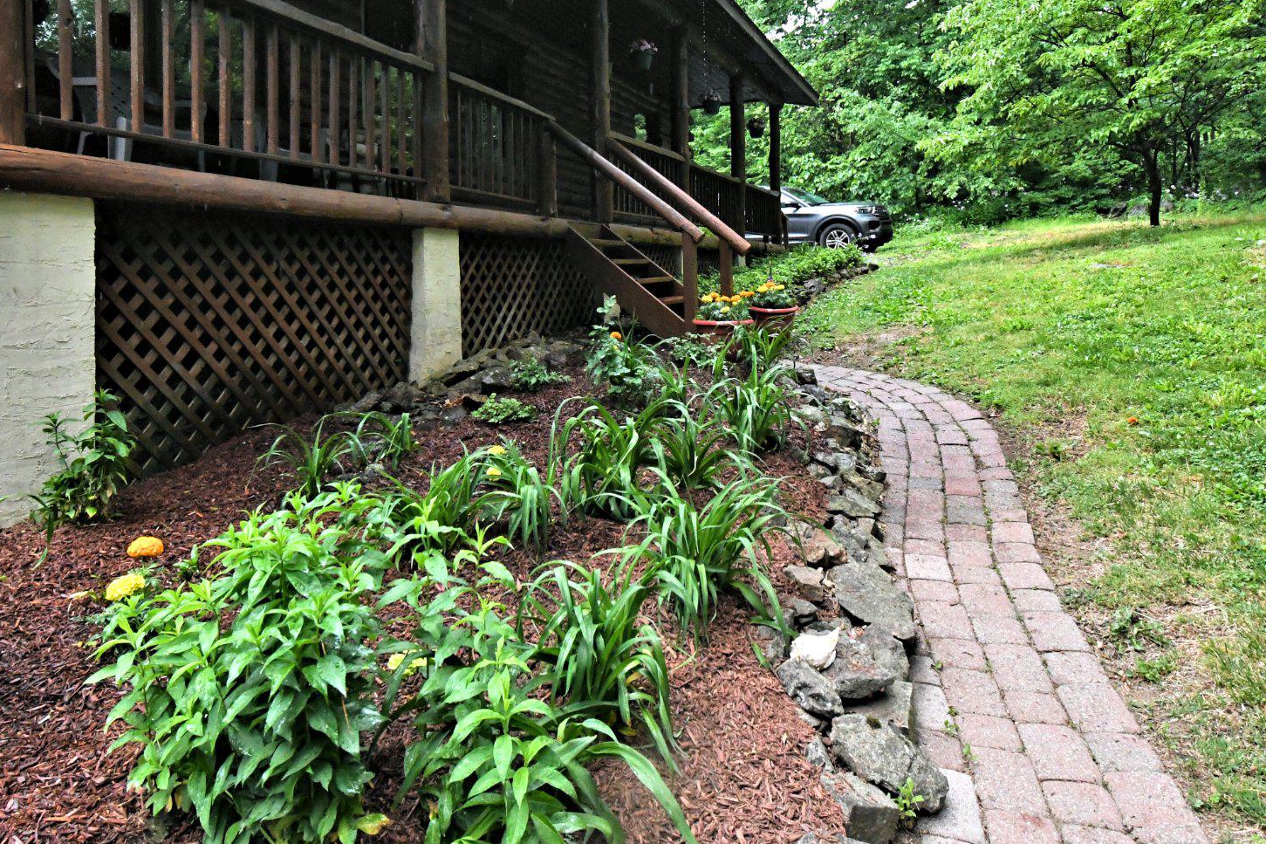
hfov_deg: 73.7
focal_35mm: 24
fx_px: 844
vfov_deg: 51.6
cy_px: 250
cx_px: 622
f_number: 8
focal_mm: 11.5
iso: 2500
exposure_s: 1/320
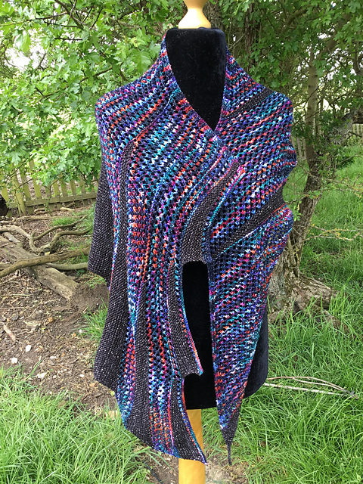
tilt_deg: -18.7
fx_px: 433
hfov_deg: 45.4
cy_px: 242
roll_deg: +0.7
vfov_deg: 58.4
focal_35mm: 31
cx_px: 182
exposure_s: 1/50
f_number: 2.4
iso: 32
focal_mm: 3.3
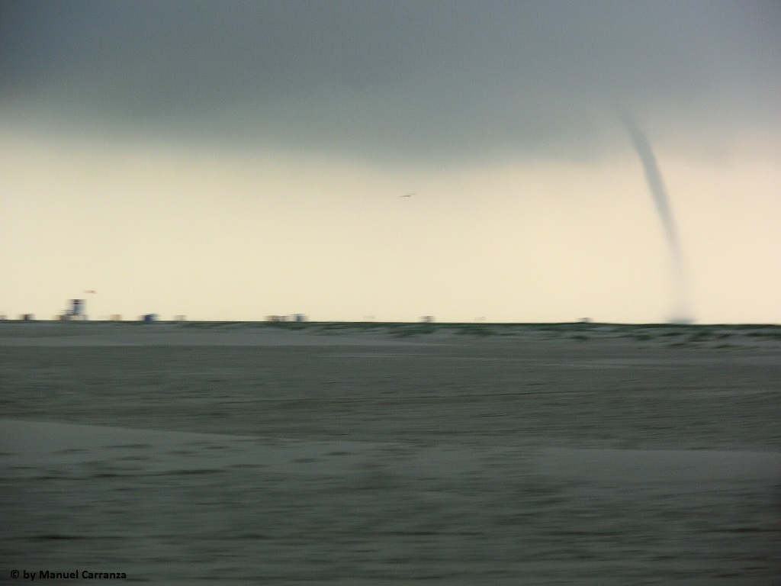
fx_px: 4918
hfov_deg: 9.1
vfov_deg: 6.8
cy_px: 293
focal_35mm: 218
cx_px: 390
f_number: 5.8
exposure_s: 1/100
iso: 100
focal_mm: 38.6
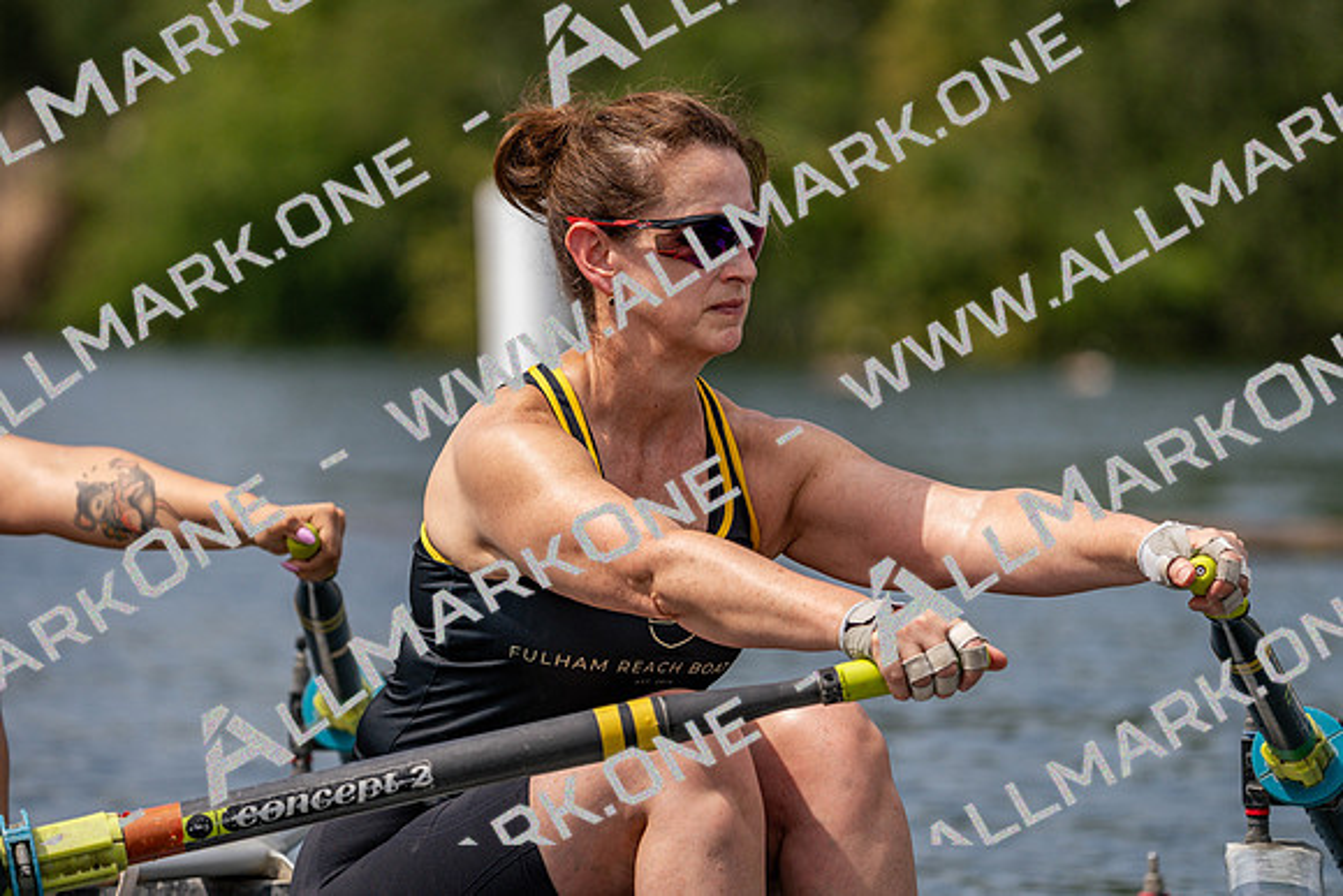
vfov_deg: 4.5
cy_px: 448
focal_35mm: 306
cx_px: 672
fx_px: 11418
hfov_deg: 6.7
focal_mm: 306
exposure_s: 1/1600
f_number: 6.3
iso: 200
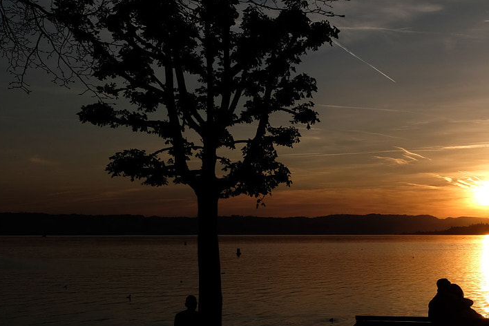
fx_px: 829
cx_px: 423
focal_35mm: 61
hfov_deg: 31.6
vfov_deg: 22.1
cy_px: 229
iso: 200
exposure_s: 1/800
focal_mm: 18
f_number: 11
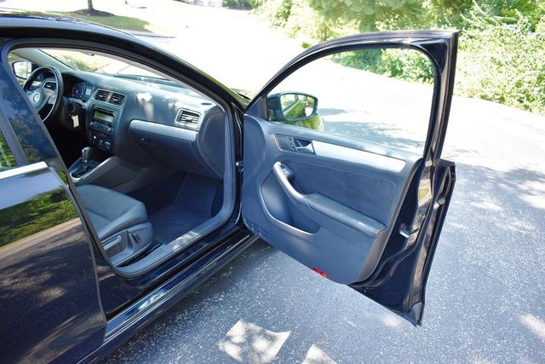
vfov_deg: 48.0
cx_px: 272
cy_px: 182
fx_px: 409
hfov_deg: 67.4
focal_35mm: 27
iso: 400
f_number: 4
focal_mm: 18
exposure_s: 1/250
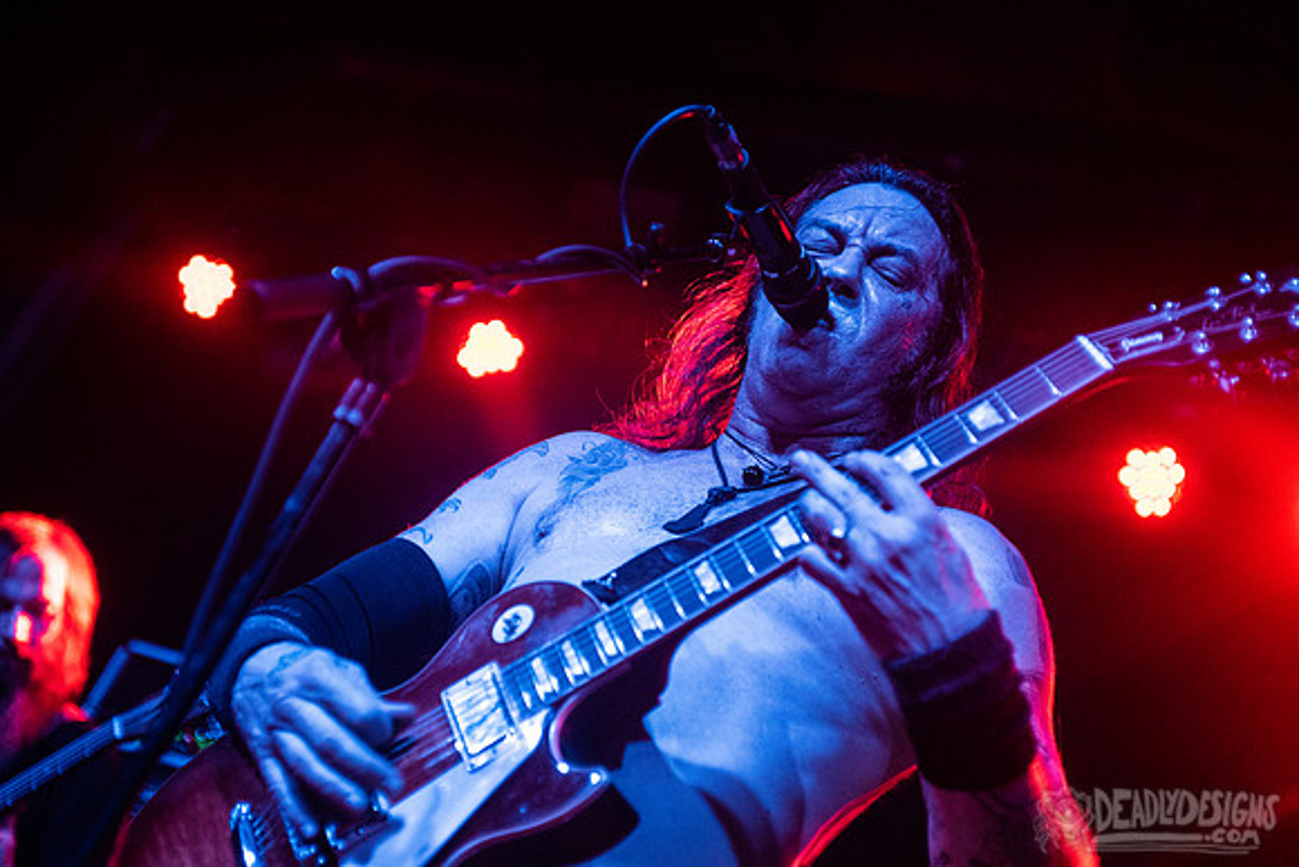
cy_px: 434
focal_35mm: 70
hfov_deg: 28.8
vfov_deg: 19.5
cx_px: 650
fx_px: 2526
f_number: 3.2
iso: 3200
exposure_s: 1/250
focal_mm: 70
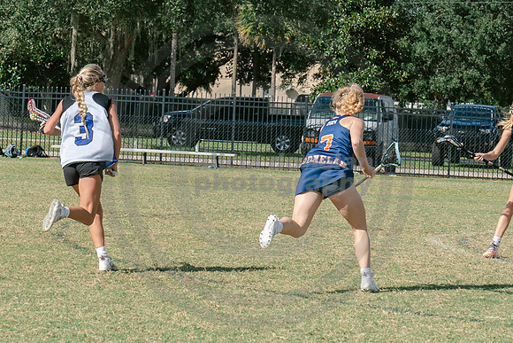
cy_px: 175
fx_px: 2786
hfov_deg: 10.5
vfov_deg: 7.0
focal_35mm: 195
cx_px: 247
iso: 250
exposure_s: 1/1000
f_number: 5.6
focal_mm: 70
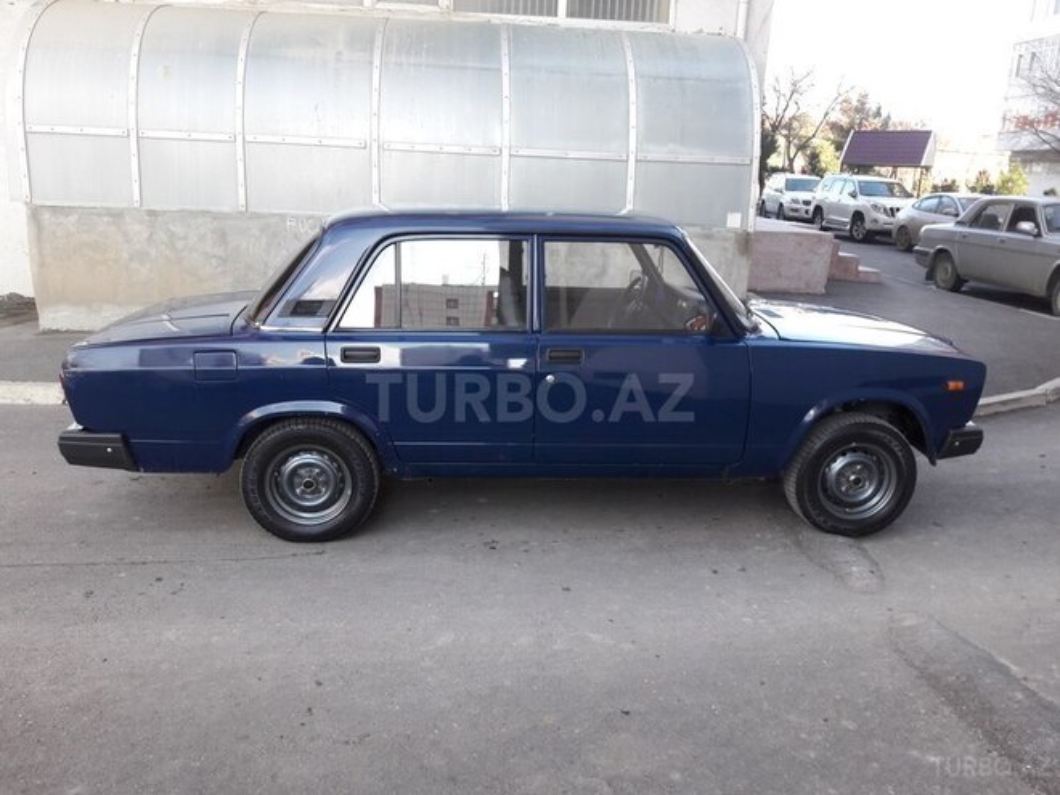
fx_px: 857
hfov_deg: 63.4
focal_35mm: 28
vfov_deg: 49.7
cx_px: 530
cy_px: 398
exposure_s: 1/102
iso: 40
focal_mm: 3.7
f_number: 1.9
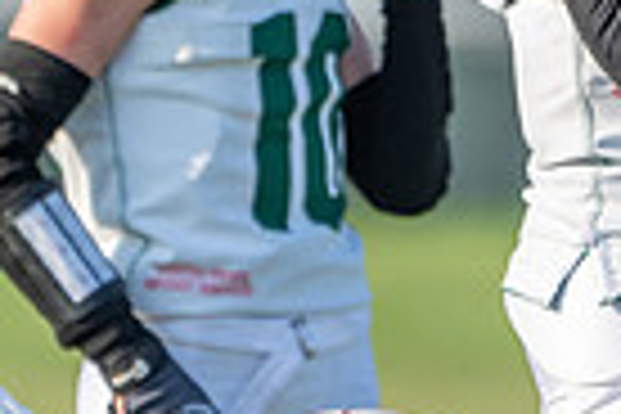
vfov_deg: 0.8
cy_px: -169
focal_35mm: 1686
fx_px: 29081
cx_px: 729
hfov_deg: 1.2
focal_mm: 400
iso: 250
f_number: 5.6
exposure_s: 1/800
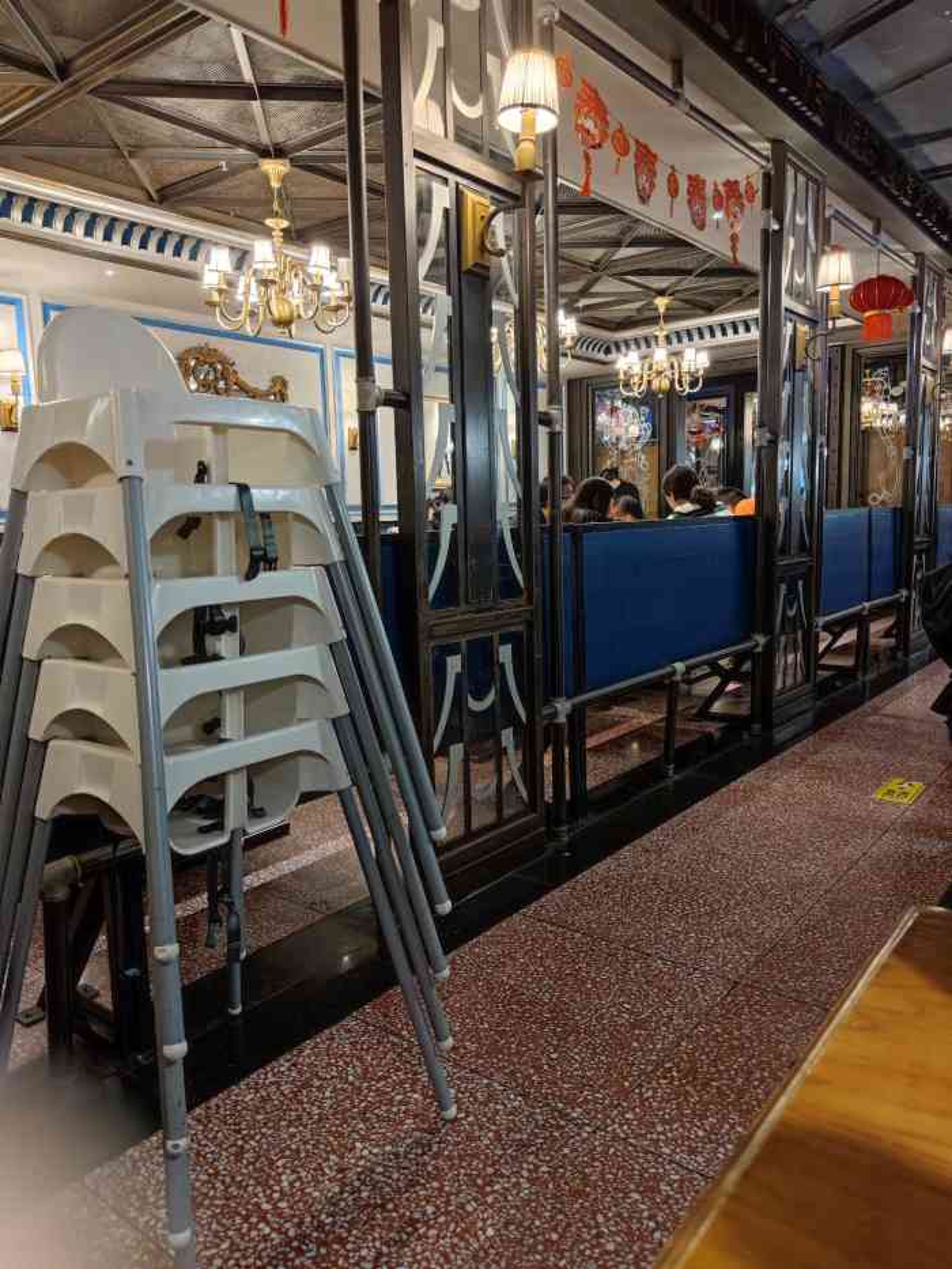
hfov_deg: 56.8
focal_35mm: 24
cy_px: 634
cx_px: 476
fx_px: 880
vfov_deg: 71.6
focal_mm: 6.78
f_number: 1.85
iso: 1391
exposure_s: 1/17
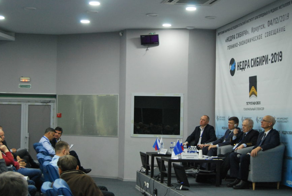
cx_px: 151
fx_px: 544
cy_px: 98
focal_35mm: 67
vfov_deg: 20.4
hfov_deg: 30.0
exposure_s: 1/30
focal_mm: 38
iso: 800
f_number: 5
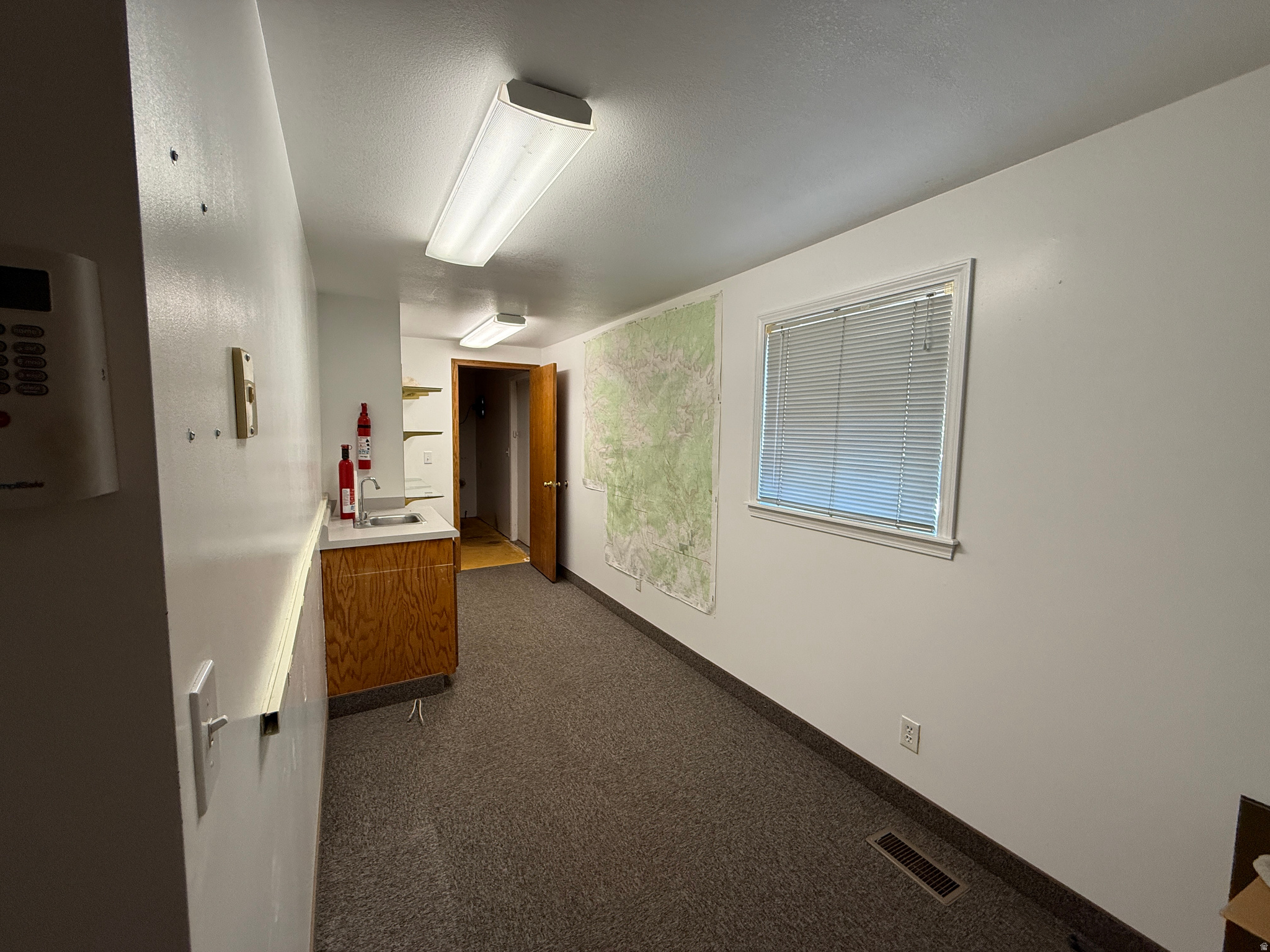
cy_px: 476
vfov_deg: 85.7
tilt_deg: -4.9
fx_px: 514
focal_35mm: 14
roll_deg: -0.8
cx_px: 635
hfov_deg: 102.1
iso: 160
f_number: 2.2
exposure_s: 1/120
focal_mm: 2.22
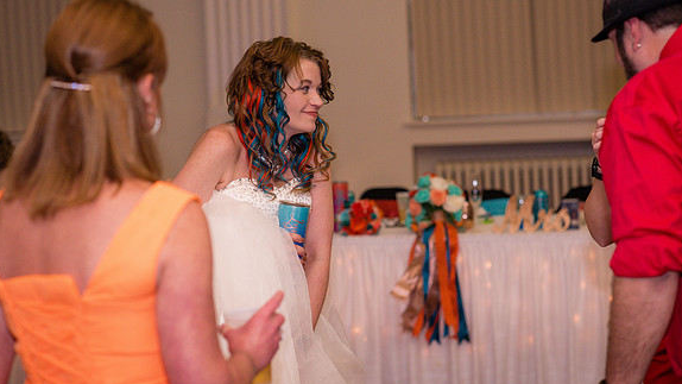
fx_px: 1628
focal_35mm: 90
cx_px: 341
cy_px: 163
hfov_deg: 23.7
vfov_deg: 13.4
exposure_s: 1/250
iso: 640
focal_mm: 85
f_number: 3.2
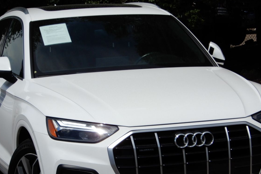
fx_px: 913
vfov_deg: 10.9
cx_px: 127
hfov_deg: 16.3
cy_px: 116
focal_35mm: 126
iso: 80
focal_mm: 15.2
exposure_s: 1/1250
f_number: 5
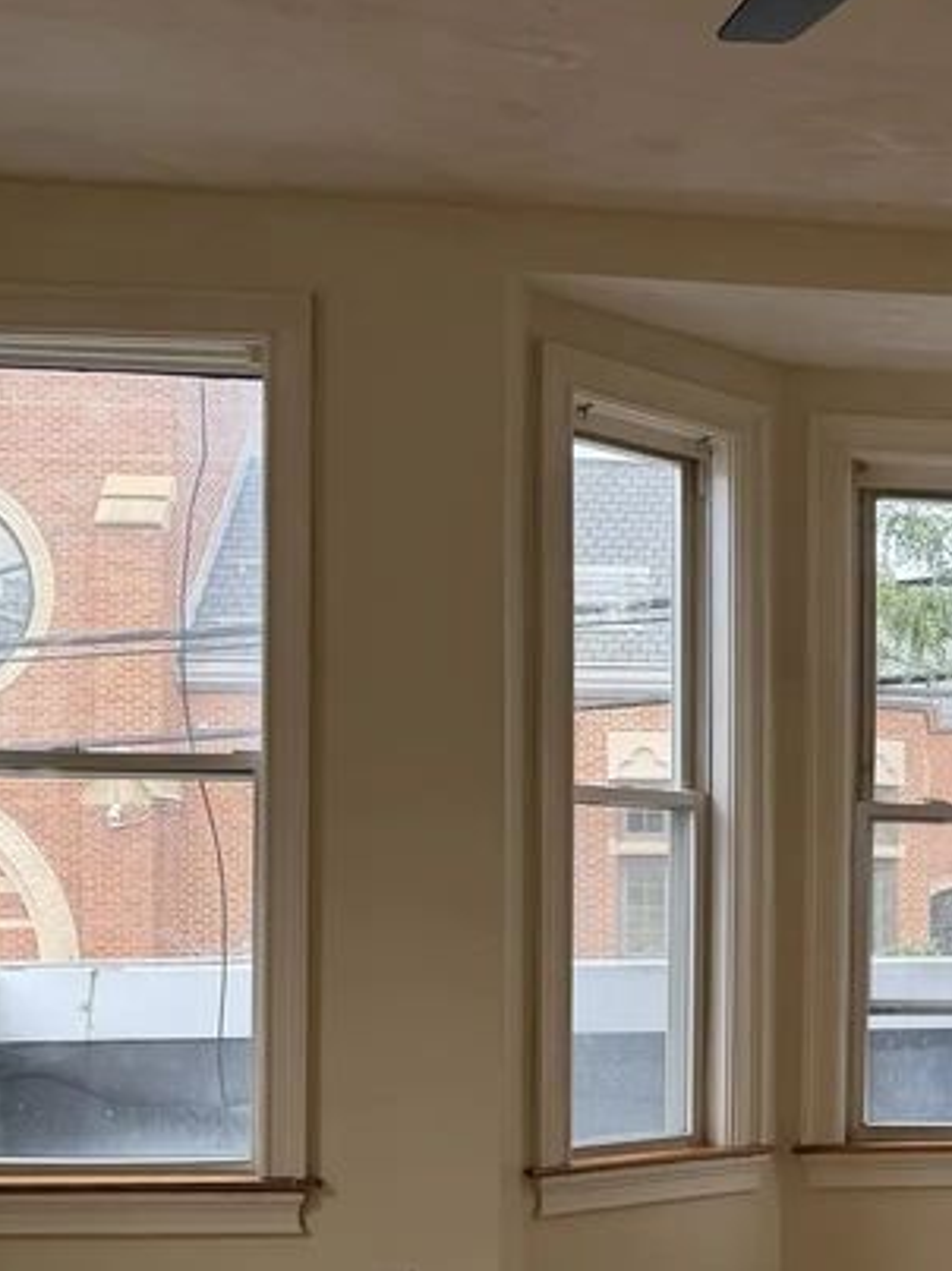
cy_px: 930
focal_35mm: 61
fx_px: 2238
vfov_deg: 31.2
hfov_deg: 21.4
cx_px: 1280
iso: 80
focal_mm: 6.76
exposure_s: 1/132
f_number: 1.78
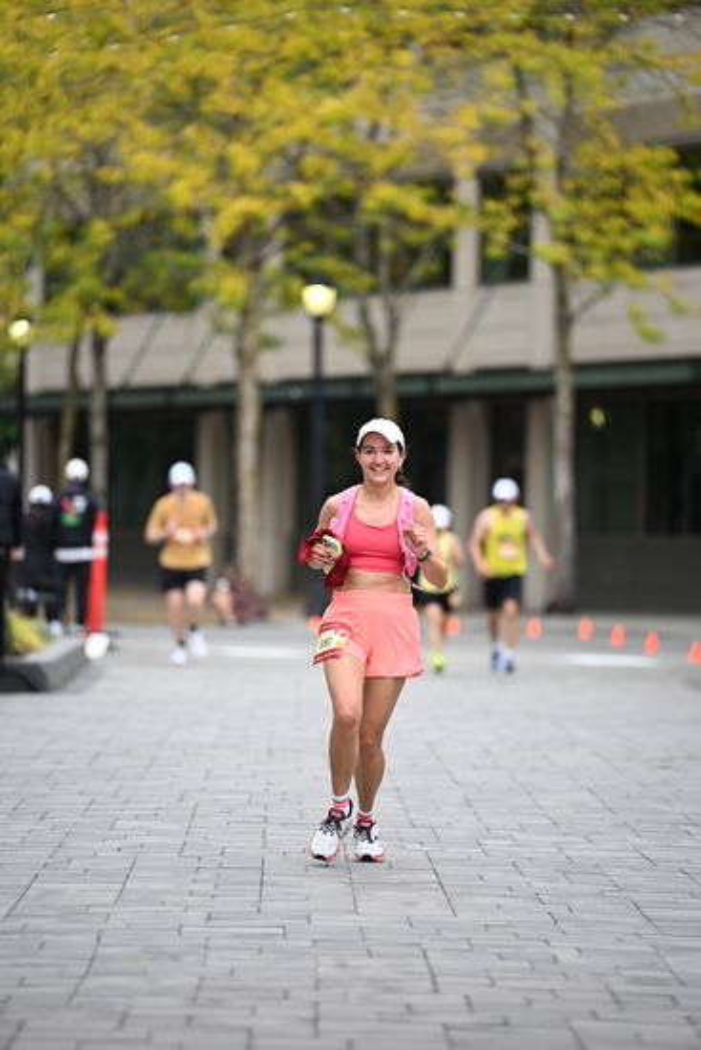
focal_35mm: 200
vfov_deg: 10.3
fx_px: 5838
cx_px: 350
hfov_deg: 6.9
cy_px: 525
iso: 640
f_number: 2.8
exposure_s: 1/2000
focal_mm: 200
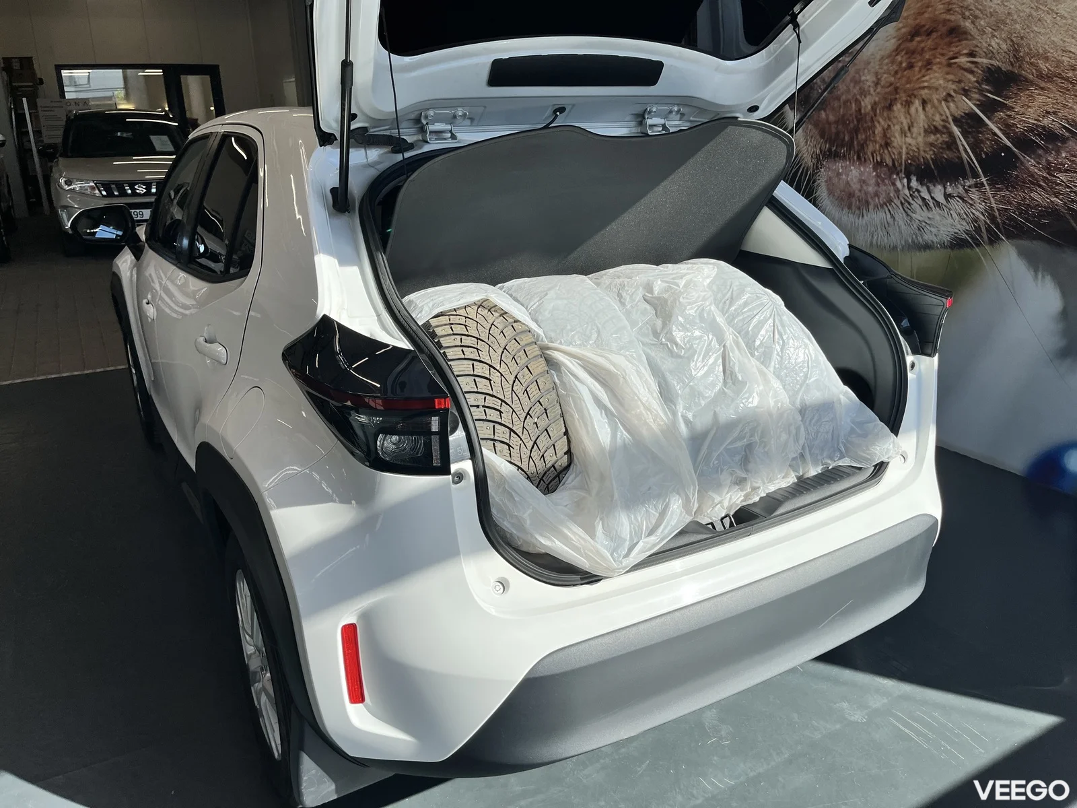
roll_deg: +0.9
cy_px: 404
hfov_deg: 67.3
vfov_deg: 53.1
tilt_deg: -19.9
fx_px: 809
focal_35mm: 26
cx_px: 538
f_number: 1.6
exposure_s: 1/1923
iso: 50
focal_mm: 5.1
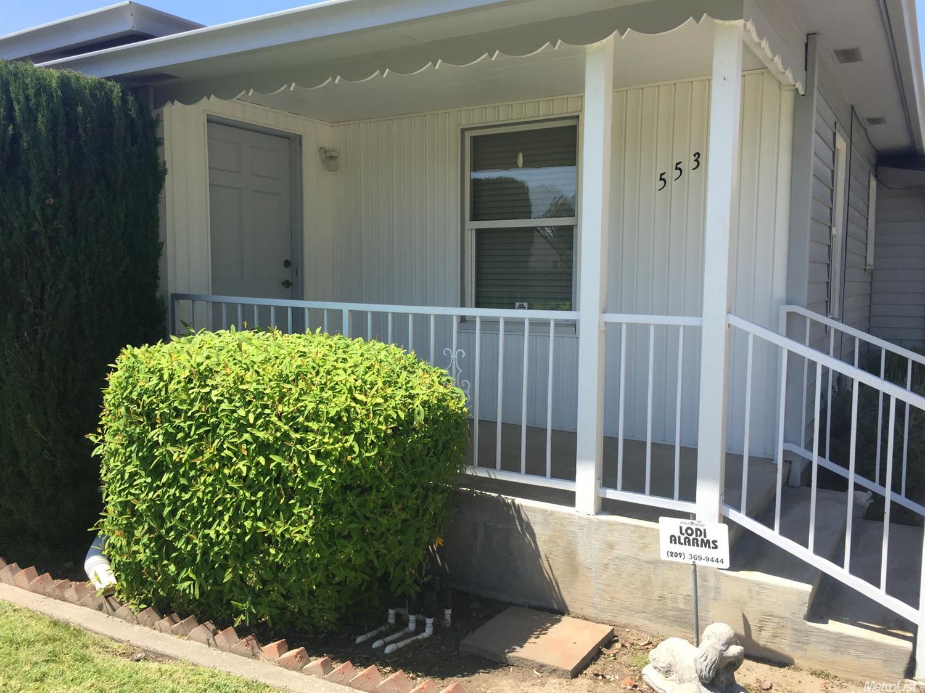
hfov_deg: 61.7
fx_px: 775
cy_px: 346
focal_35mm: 29
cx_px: 462
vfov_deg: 48.2
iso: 32
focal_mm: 4.15
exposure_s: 1/989
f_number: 2.2
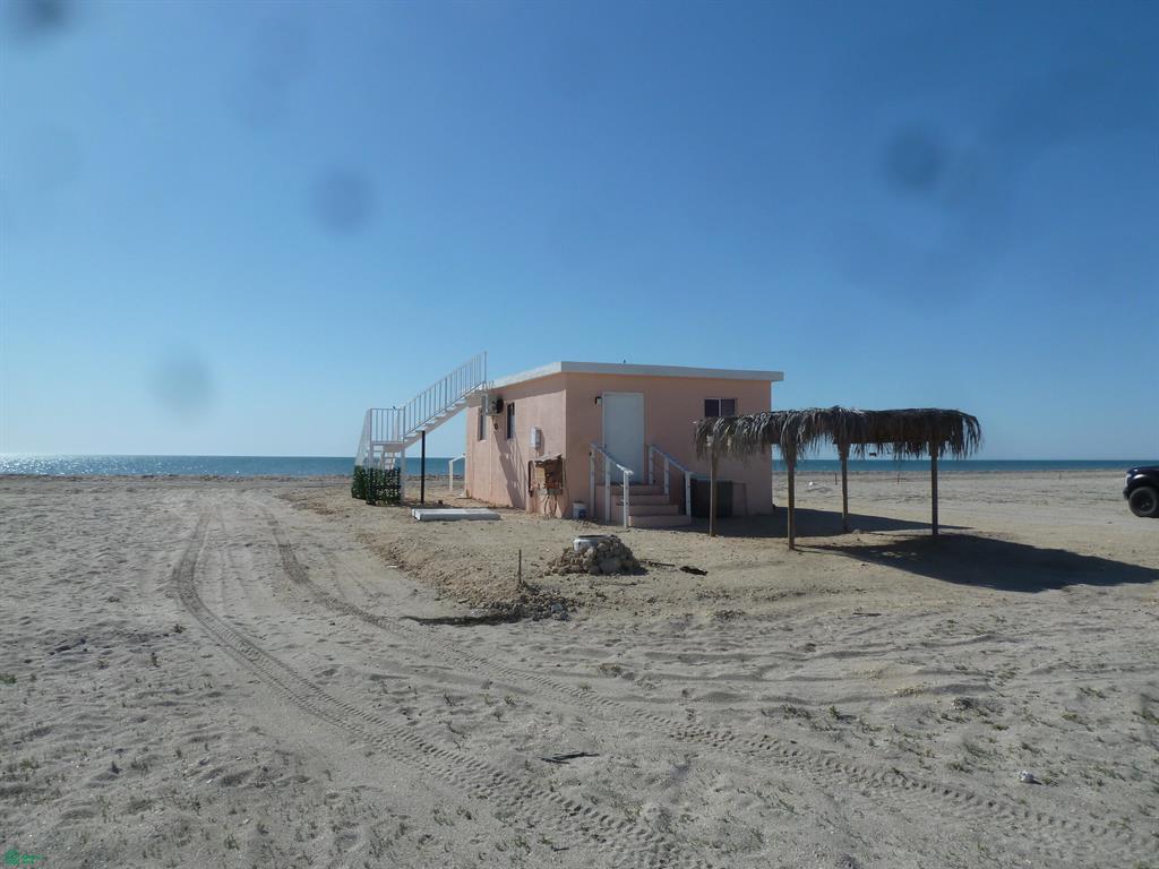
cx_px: 580
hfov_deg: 69.4
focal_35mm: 25
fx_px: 837
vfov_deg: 54.9
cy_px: 434
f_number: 5.6
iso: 80
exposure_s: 1/640
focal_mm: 4.1
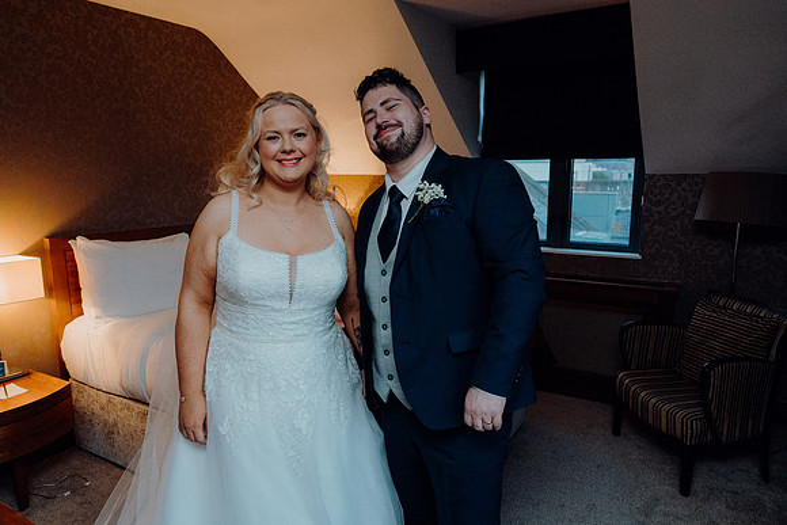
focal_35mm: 24
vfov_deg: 53.2
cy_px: 262
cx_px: 394
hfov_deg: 73.7
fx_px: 525
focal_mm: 24
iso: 2500
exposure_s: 1/160
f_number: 5
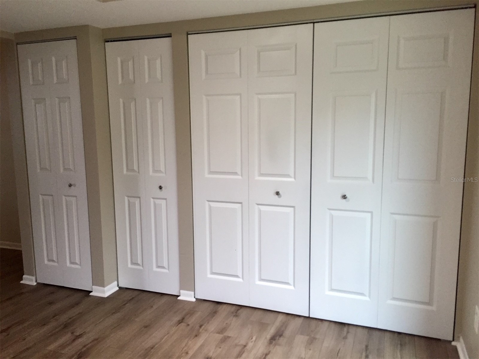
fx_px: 401
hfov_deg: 61.7
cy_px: 180
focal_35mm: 29
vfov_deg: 48.2
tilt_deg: -8.5
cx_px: 240
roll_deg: -0.1
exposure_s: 1/30
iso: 50
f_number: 2.2
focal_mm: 4.15
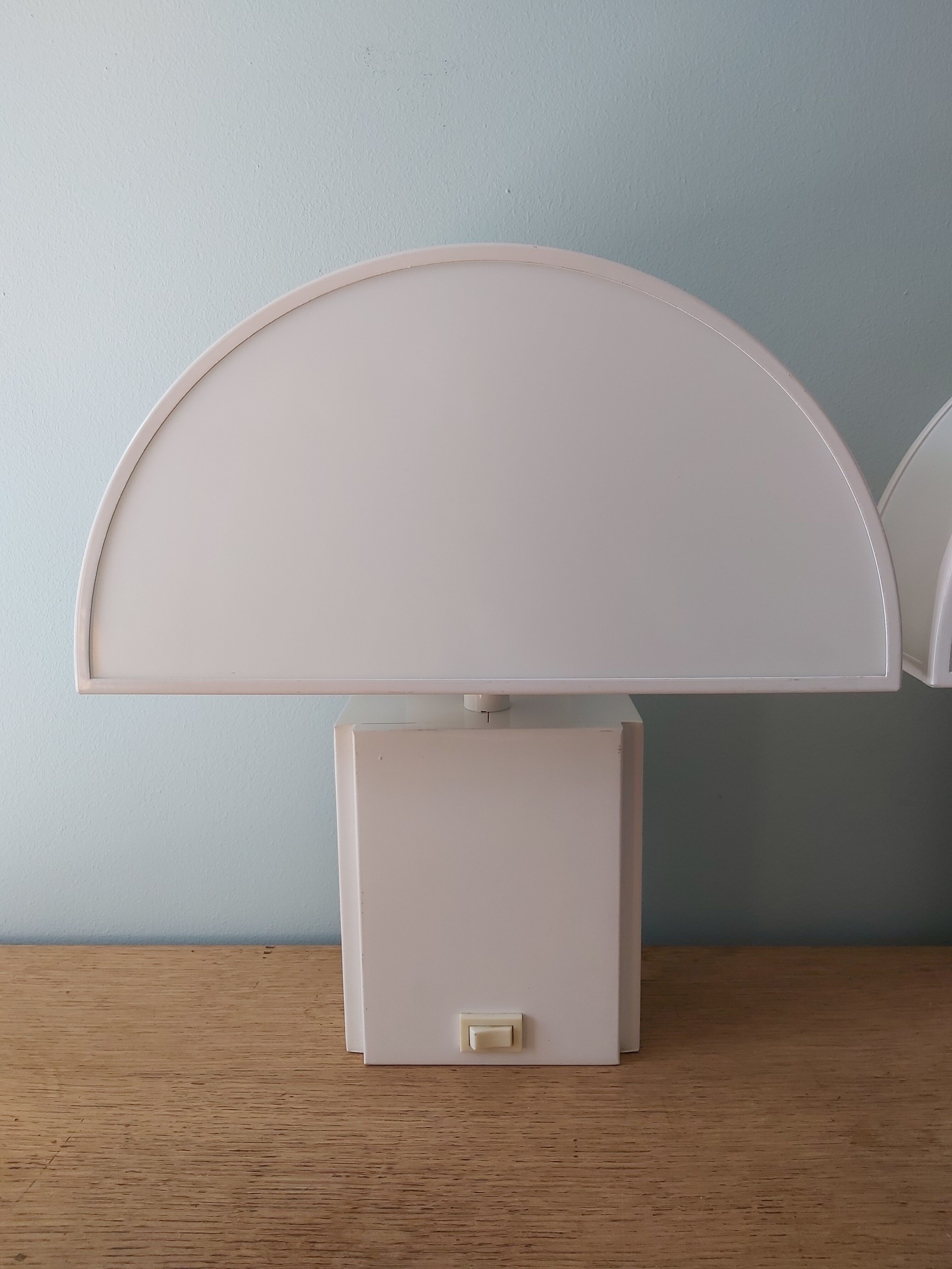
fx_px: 953
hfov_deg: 53.1
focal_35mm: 26
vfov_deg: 67.3
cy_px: 634
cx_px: 476
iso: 64
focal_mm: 3.92
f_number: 1.7
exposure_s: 1/103
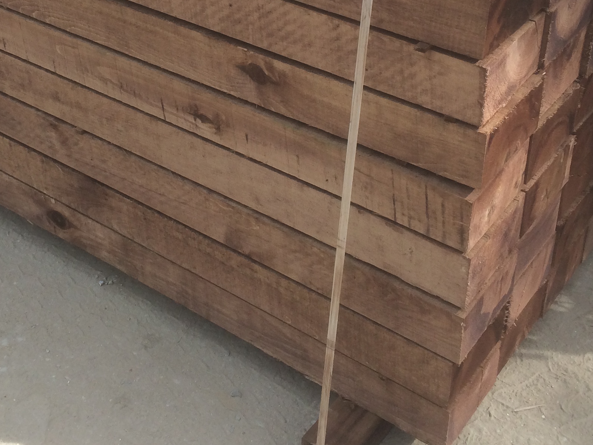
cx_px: 212
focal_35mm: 60
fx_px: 1028
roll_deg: +3.2
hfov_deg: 32.0
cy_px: 19
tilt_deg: -28.8
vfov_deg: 23.6
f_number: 2.2
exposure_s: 1/519
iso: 32
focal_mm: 4.15
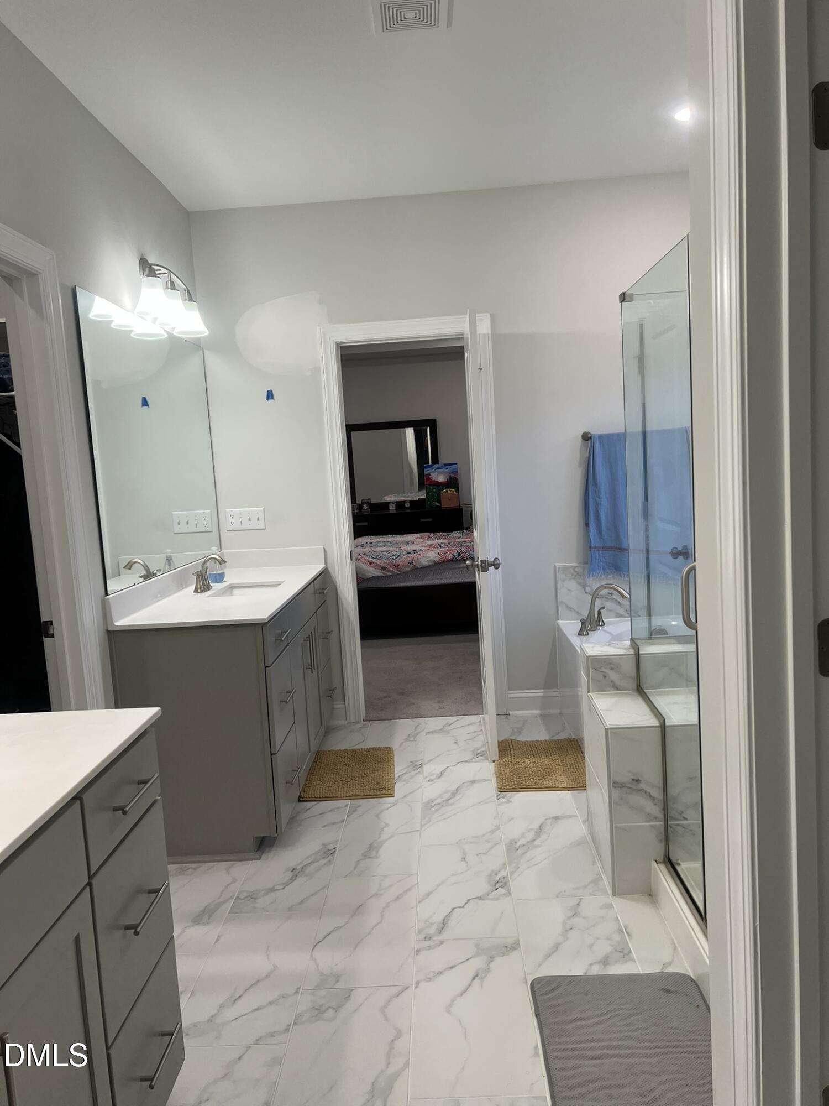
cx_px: 414
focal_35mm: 26
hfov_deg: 53.1
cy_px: 553
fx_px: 830
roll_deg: +3.6
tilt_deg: -6.1
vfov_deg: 67.3
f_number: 1.5
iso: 64
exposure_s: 1/120
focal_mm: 5.7
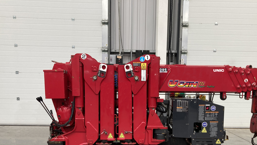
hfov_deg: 49.3
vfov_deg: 28.0
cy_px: 128
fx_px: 279
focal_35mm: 41
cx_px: 146
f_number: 1.8
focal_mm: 3.99
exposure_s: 1/50
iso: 64
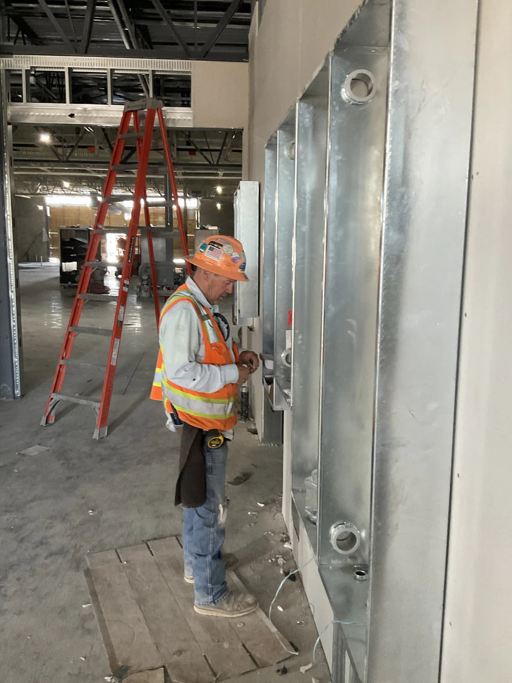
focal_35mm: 31
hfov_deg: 45.4
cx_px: 257
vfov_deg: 58.4
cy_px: 336
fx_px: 611
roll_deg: -0.4
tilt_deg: -8.1
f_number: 1.8
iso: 200
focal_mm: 3
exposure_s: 1/60
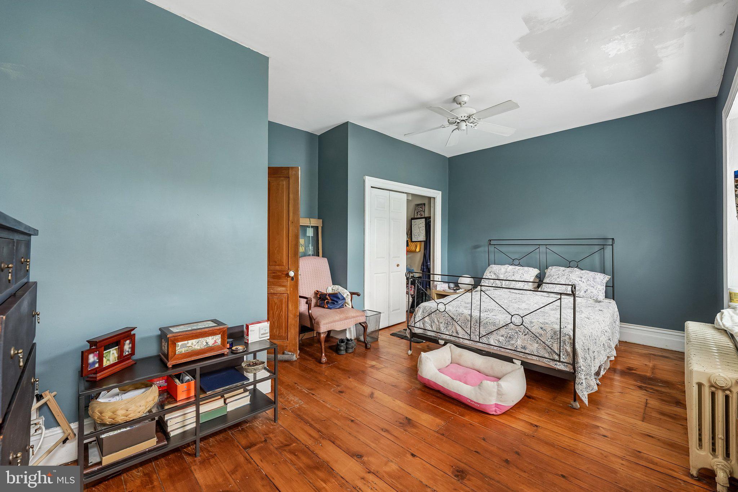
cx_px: 369
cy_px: 246
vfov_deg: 81.2
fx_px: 287
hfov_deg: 104.3
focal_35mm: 14
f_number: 8
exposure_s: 1/6
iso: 500
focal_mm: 14
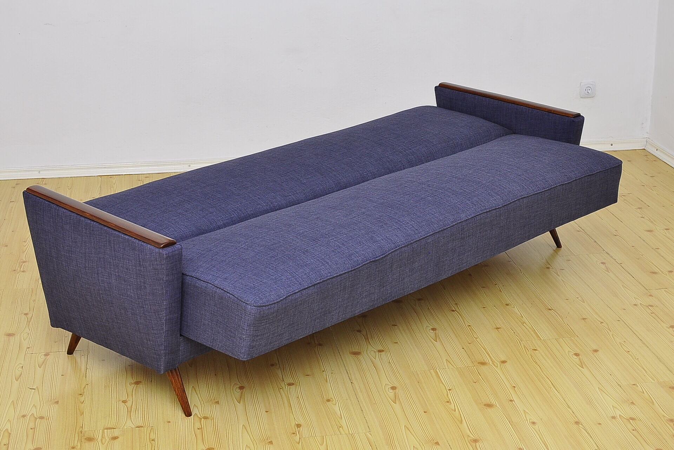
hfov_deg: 37.9
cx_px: 337
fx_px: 983
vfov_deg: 25.8
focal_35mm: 52
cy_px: 225
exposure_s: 1/200
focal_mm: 35
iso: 400
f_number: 6.3
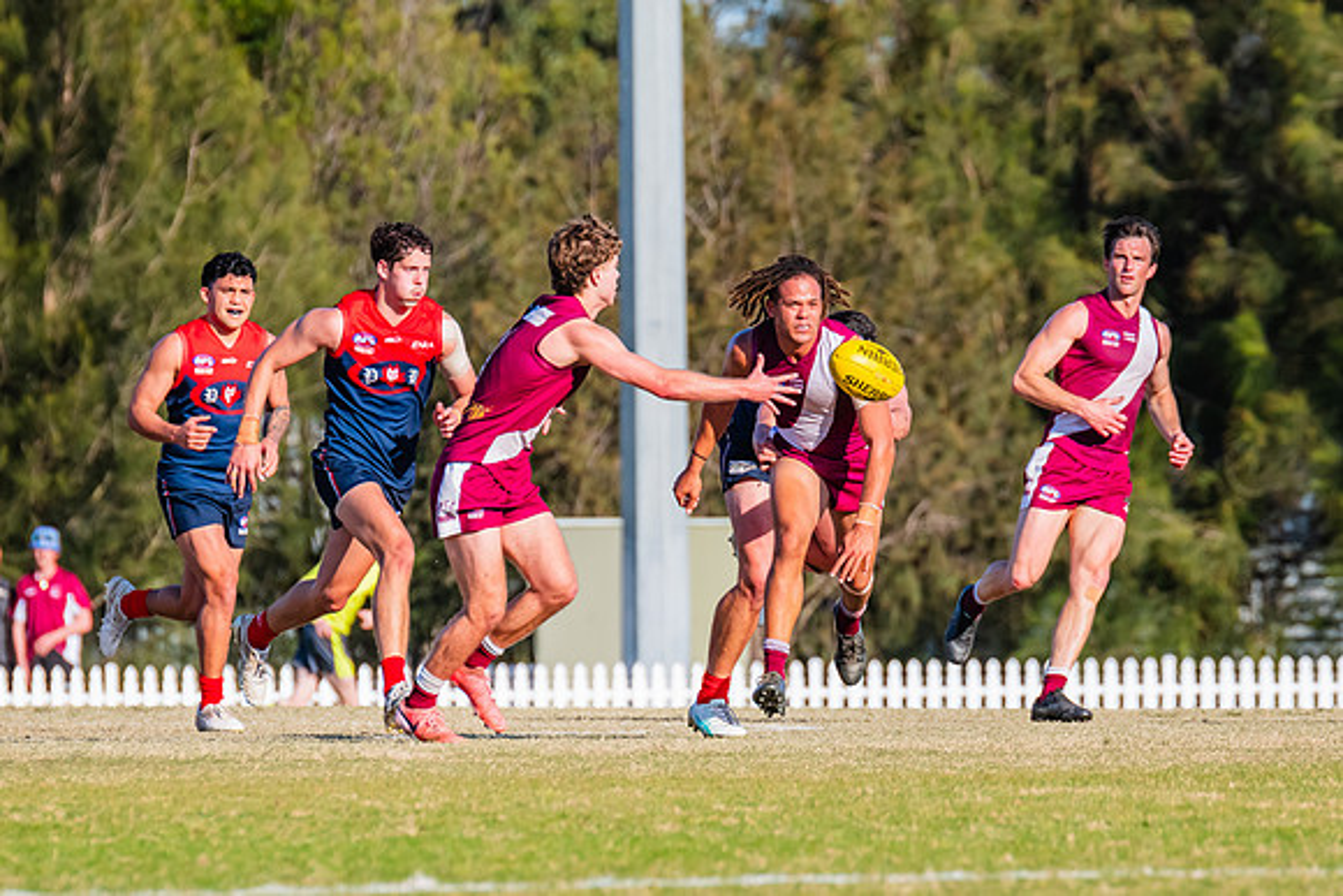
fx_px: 22148
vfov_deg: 2.3
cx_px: 851
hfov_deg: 3.5
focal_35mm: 594
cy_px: 582
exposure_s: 1/1600
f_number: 8
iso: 800
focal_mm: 420
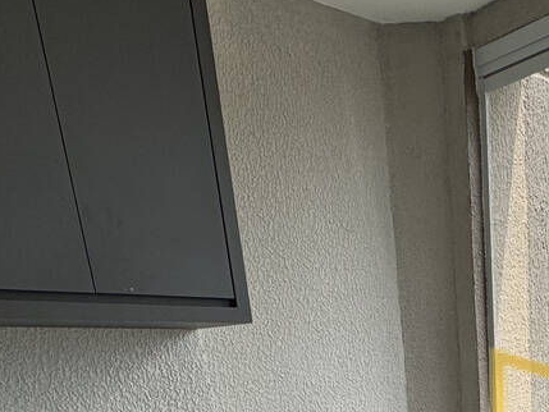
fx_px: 746
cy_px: 663
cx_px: 529
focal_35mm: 47
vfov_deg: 23.0
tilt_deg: -21.2
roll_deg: +1.5
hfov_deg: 36.9
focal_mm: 2.22
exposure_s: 1/352
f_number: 2.2
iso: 40
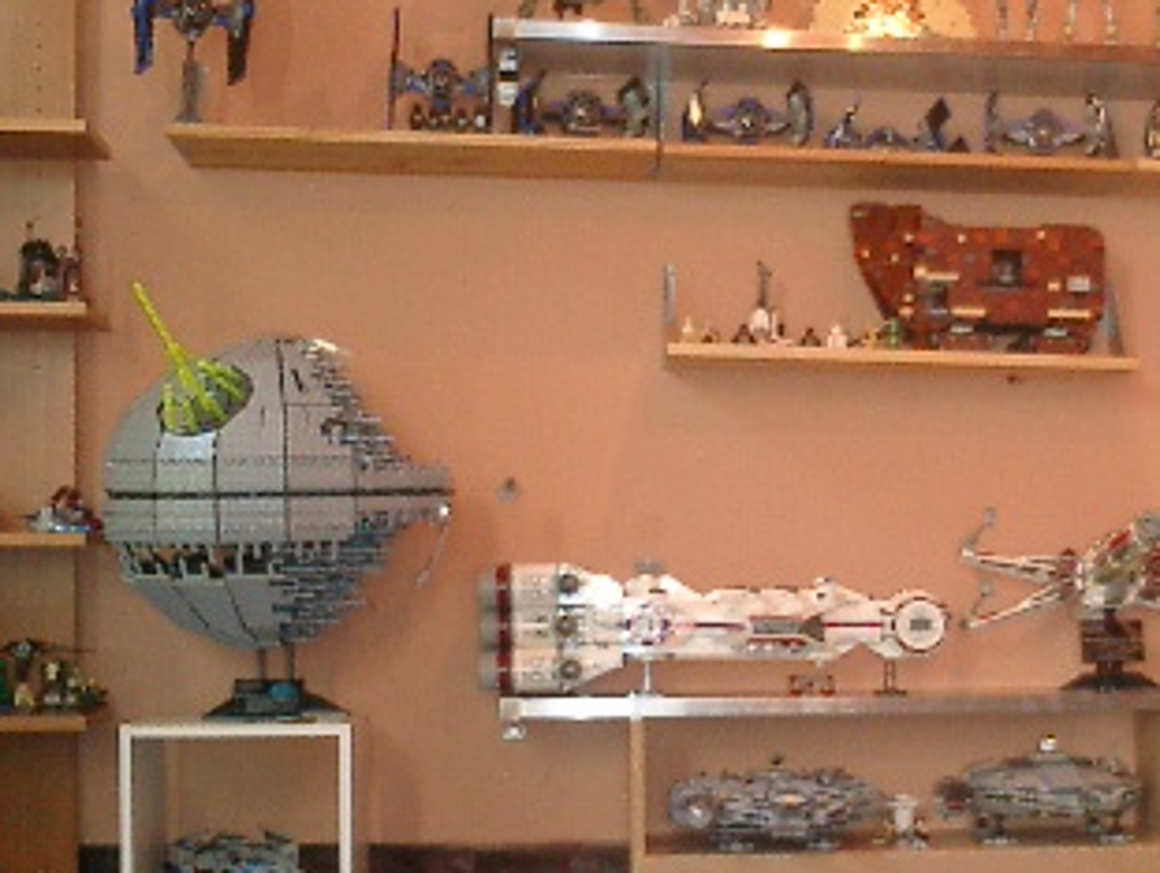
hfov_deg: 25.9
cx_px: 906
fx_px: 2483
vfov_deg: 19.8
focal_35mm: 74
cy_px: 623
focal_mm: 7.5
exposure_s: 1/30
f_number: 3.2
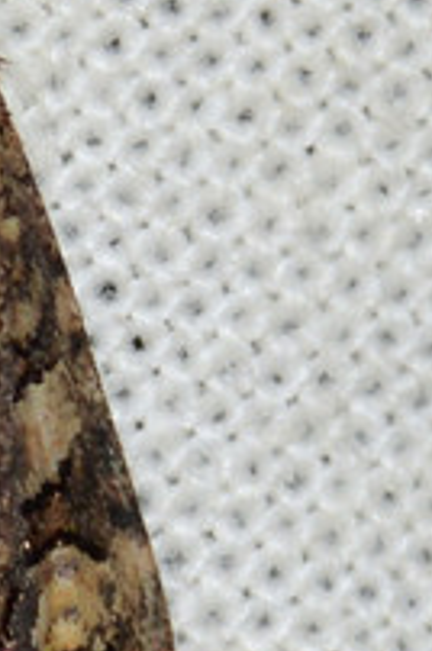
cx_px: -222
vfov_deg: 4.3
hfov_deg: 2.9
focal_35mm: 476
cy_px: 545
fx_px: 8597
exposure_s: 1/200
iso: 100
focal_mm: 100
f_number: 18
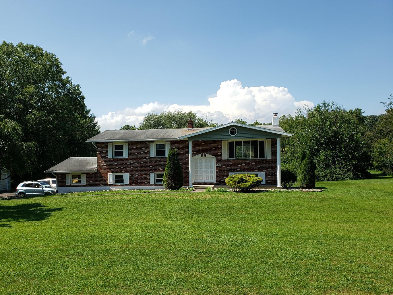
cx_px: 170
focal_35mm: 30
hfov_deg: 59.7
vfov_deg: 46.7
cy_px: 164
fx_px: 341
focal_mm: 4.3
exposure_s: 1/1301
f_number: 2.4
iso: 50
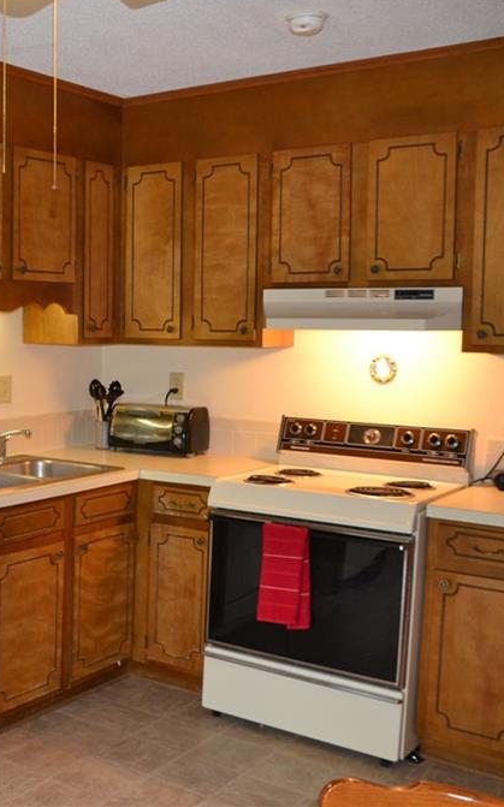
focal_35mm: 42
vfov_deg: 47.2
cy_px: 398
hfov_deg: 28.1
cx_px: -34
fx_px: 924
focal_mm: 18
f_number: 3.5
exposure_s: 1/60
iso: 400
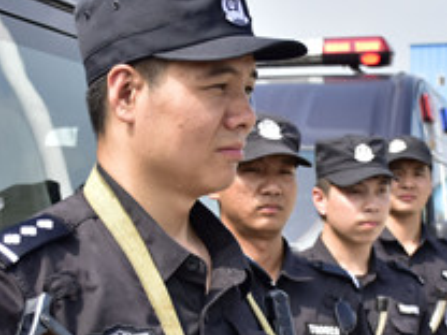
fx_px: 1278
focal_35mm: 99
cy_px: 303
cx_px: 314
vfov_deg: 14.8
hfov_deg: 19.7
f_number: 3.8
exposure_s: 1/2000
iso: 320
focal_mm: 26
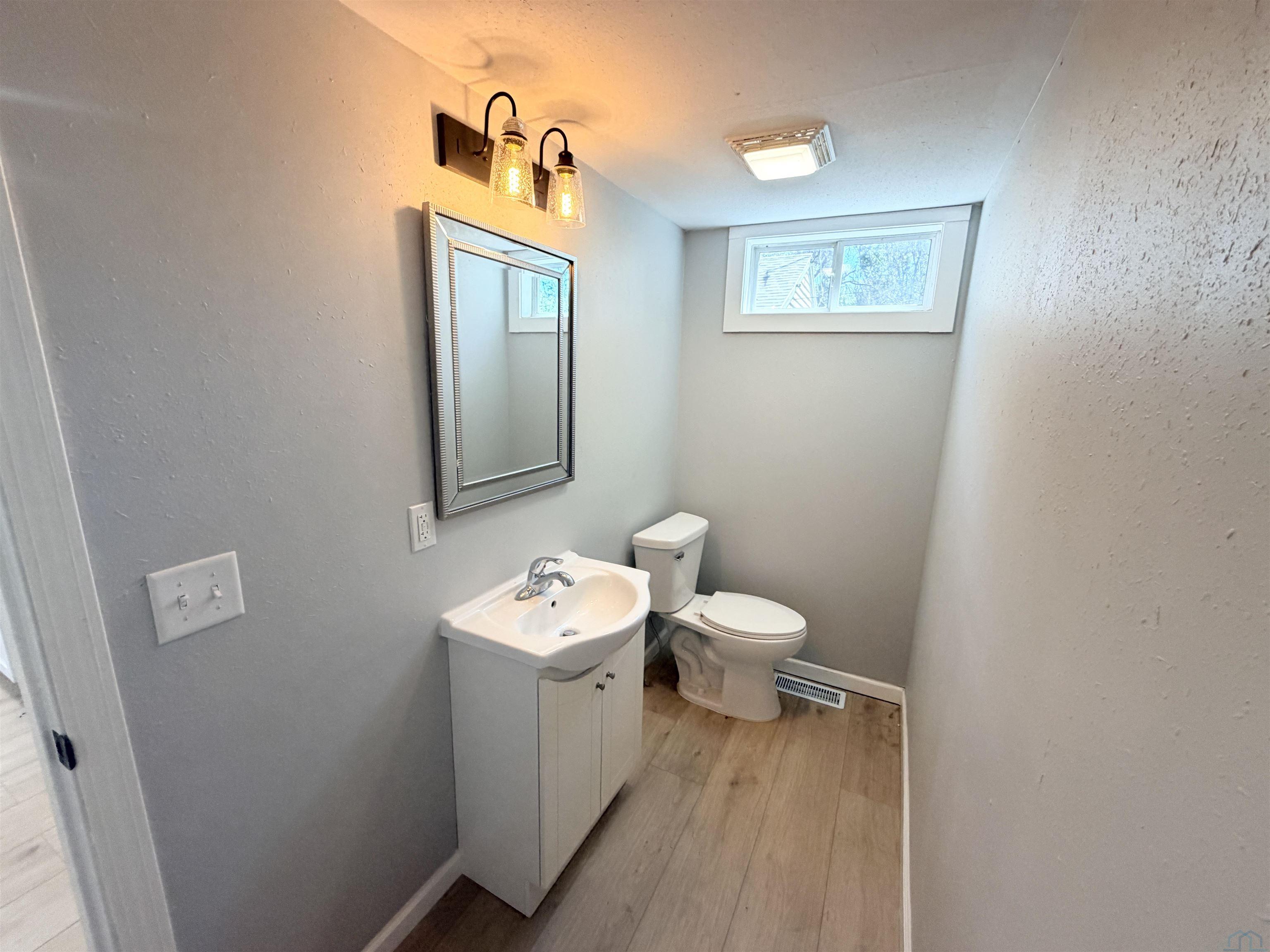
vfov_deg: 85.7
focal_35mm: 14
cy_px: 476
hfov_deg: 102.1
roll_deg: -1.0
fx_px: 514
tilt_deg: -11.3
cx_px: 635
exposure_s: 1/120
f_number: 2.2
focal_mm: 2.22
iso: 200
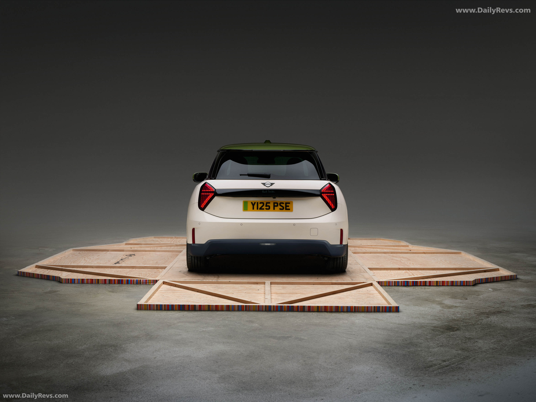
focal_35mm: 44
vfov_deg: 32.9
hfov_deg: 42.9
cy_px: 201
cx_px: 268
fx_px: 681
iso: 250
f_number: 10
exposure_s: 1/2.5
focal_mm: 55
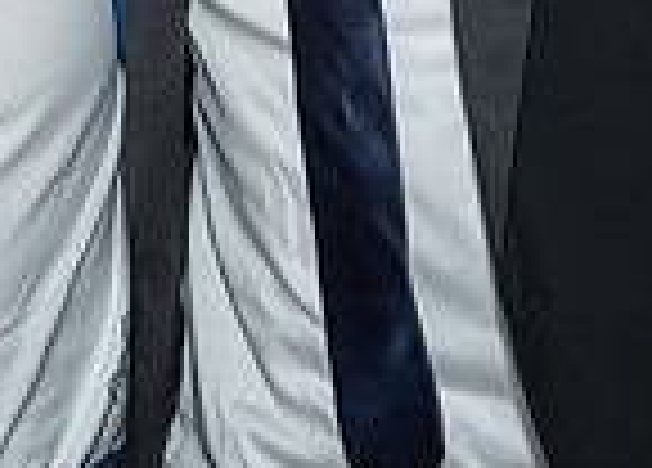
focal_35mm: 194
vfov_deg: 7.3
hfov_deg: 10.2
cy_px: -286
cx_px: -162
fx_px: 3597
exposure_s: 1/250
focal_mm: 26
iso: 500
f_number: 6.3
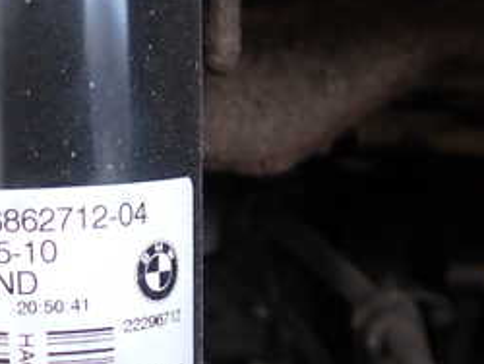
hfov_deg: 26.3
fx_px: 1008
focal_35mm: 72
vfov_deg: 19.6
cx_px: 64
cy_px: 397
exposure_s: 1/60
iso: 100
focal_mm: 5.4
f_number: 2.3
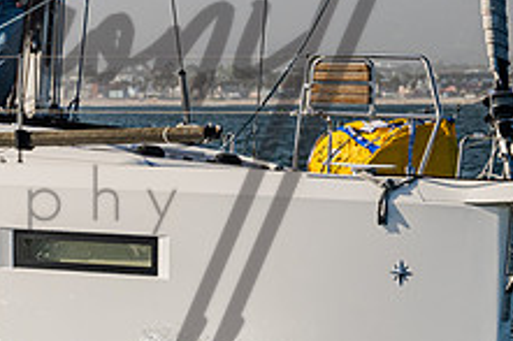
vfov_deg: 4.3
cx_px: 126
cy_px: 7
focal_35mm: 318
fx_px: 4528
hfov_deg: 6.5
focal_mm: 110
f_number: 6.3
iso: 400
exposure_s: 1/2000
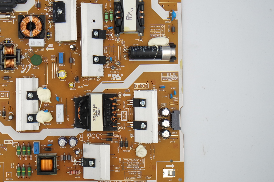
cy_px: 70
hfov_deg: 30.9
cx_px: 73
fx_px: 487
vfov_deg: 21.2
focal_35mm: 64
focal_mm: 16
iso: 160
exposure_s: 1/125
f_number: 5.6
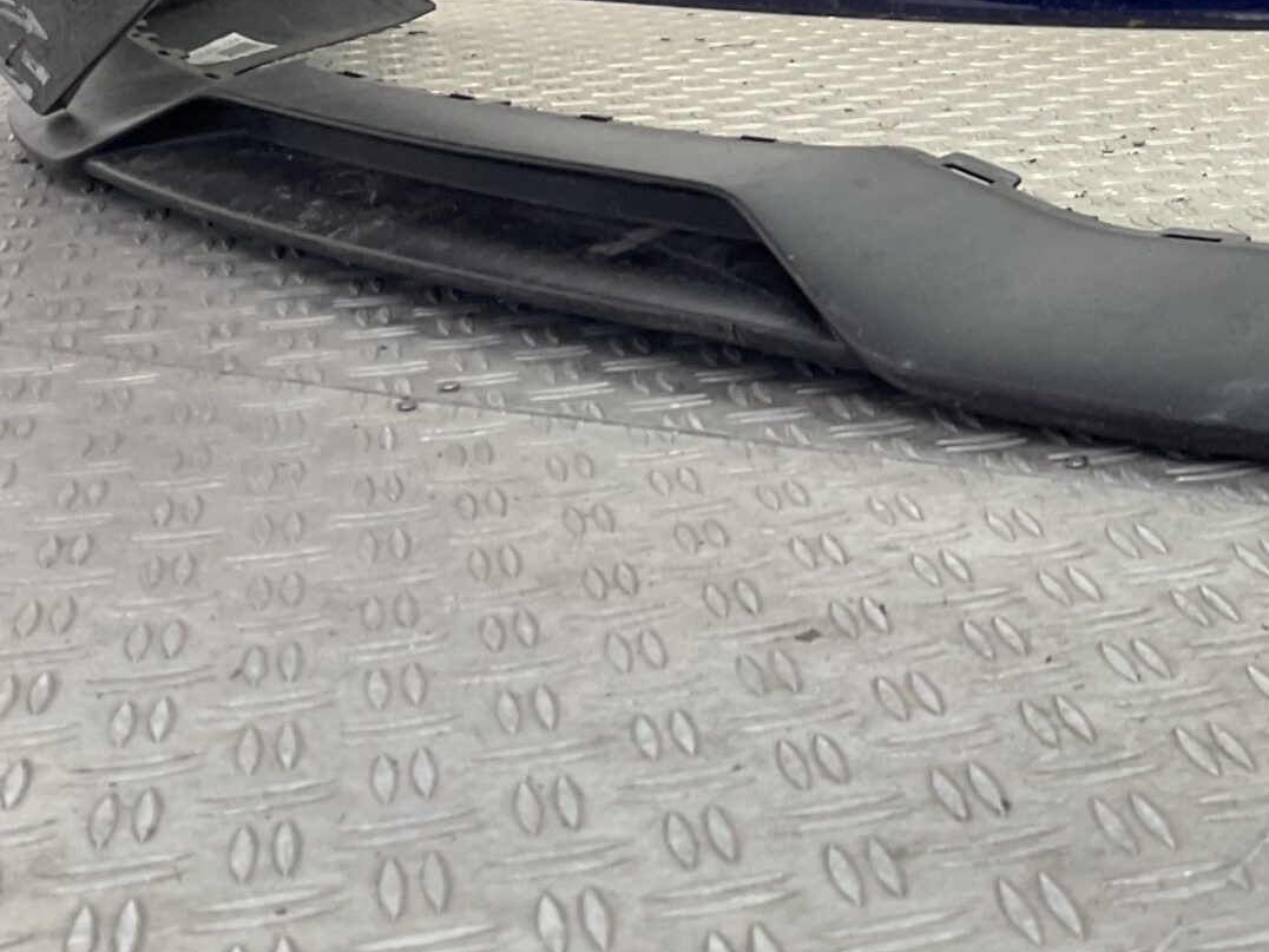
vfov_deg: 20.5
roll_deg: +0.4
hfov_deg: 27.1
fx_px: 2529
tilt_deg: -6.8
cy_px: -26
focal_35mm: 69
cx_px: 1170
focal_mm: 3
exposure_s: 1/120
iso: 32
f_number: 1.8
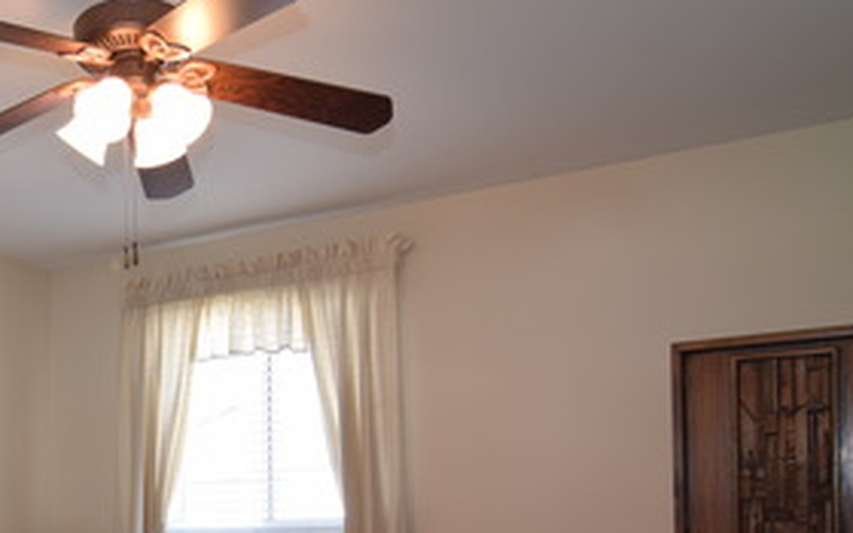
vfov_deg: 28.6
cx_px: 119
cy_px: 538
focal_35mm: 42
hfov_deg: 43.9
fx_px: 976
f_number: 8
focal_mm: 12
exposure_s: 1/10
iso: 200
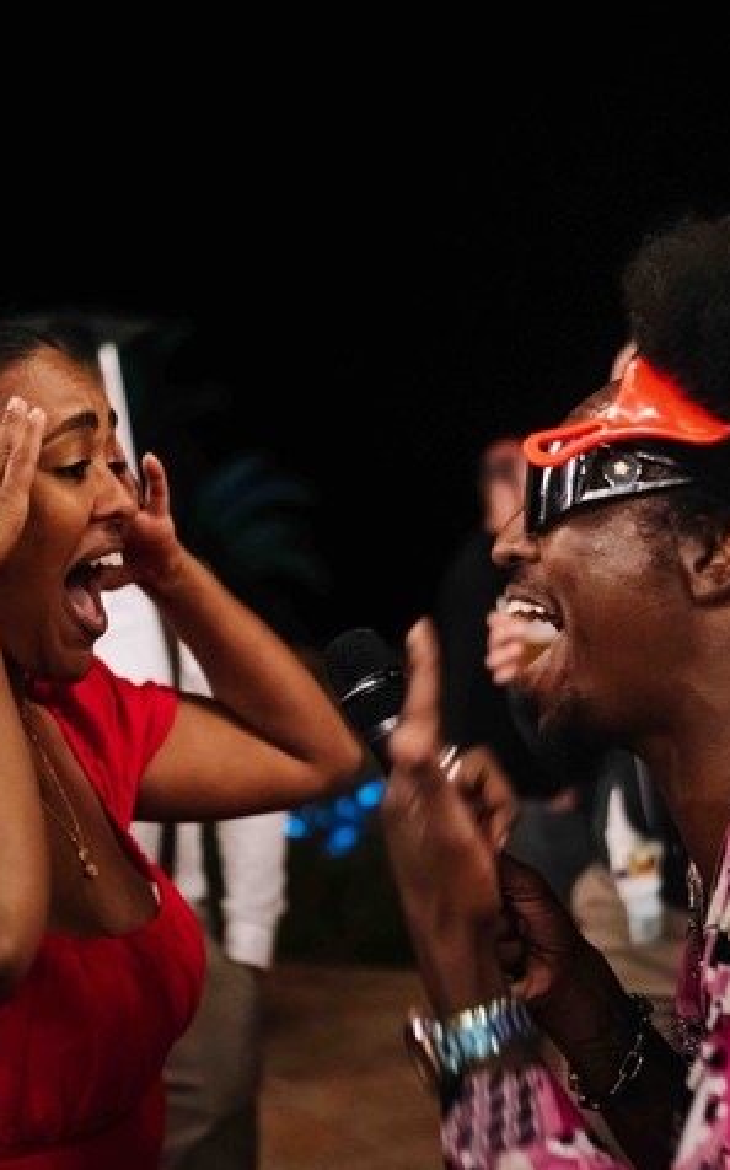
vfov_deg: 37.5
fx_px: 1721
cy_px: 585
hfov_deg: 23.9
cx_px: 413
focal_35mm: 54
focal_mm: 23
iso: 3200
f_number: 1.4
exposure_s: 1/250
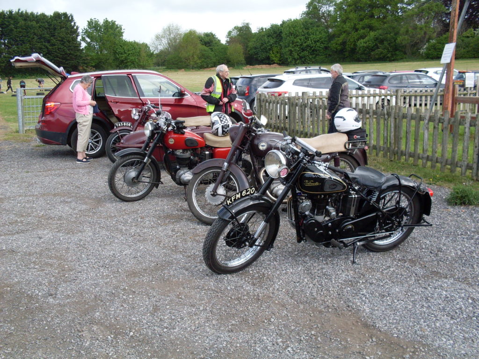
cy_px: 180
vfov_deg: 37.7
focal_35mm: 38
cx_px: 240
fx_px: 526
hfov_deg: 49.0
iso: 80
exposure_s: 1/350
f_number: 2.8
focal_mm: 6.3
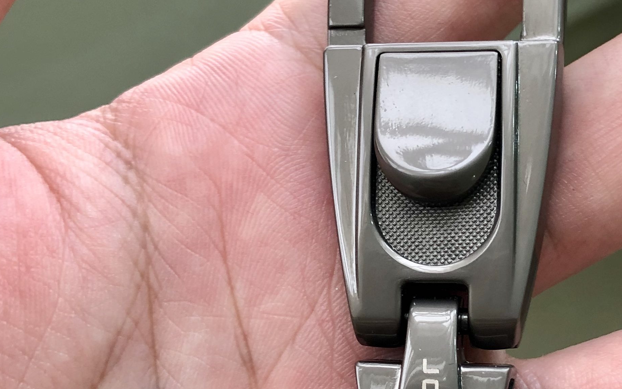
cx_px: 427
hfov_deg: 31.2
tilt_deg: -74.7
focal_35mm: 65
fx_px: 1102
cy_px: 226
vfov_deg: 20.0
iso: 40
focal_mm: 4
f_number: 1.8
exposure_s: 1/17
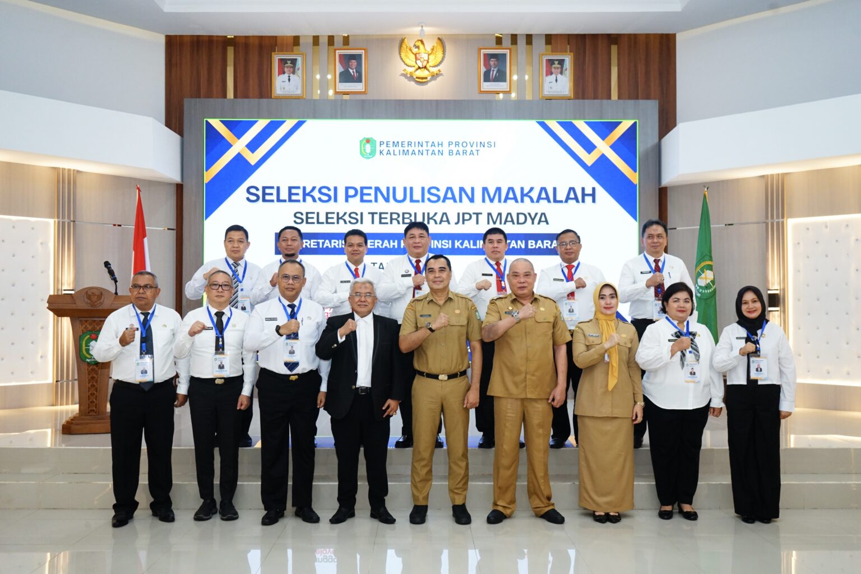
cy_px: 287
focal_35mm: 33
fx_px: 789
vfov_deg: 40.0
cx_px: 430
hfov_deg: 57.2
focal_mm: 33
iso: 2500
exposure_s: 1/200
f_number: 5.6
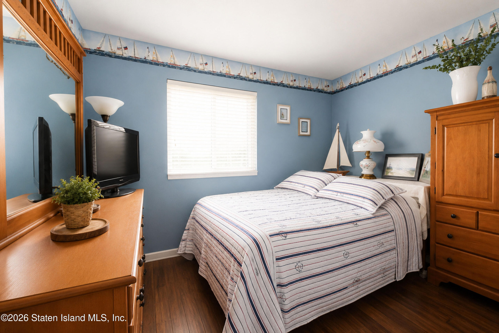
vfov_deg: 77.3
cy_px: 166
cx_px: 250
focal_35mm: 15
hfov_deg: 100.4
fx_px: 208
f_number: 8
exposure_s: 1/100
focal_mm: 10
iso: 2000
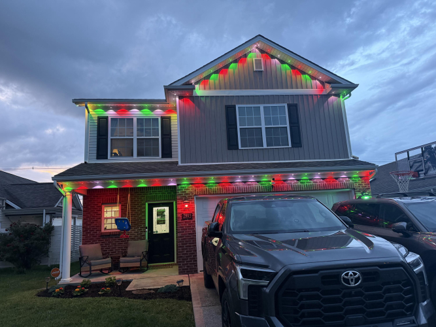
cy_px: 164
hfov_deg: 71.6
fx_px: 302
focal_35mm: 24
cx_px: 218
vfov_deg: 56.8
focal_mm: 6.76
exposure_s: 1/60
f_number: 1.78
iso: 400
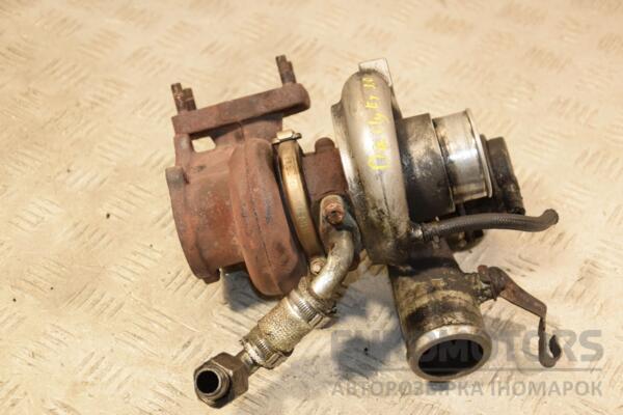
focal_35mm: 75
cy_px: 208
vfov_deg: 18.2
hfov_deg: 27.0
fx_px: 1298
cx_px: 312
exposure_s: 1/200
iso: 800
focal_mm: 50
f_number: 5
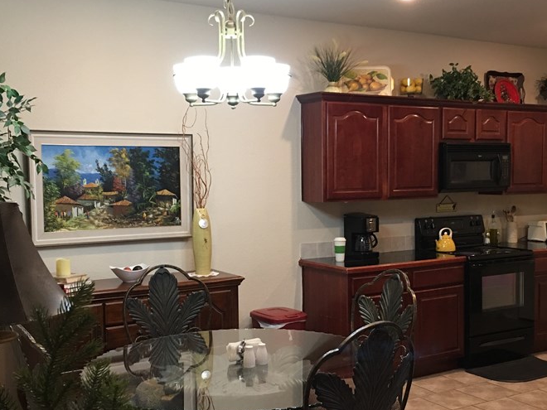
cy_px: 229
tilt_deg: -3.7
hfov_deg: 42.0
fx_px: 711
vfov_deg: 32.2
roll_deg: -0.4
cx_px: 315
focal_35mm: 45
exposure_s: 1/15
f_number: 2.2
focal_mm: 4.15
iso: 64
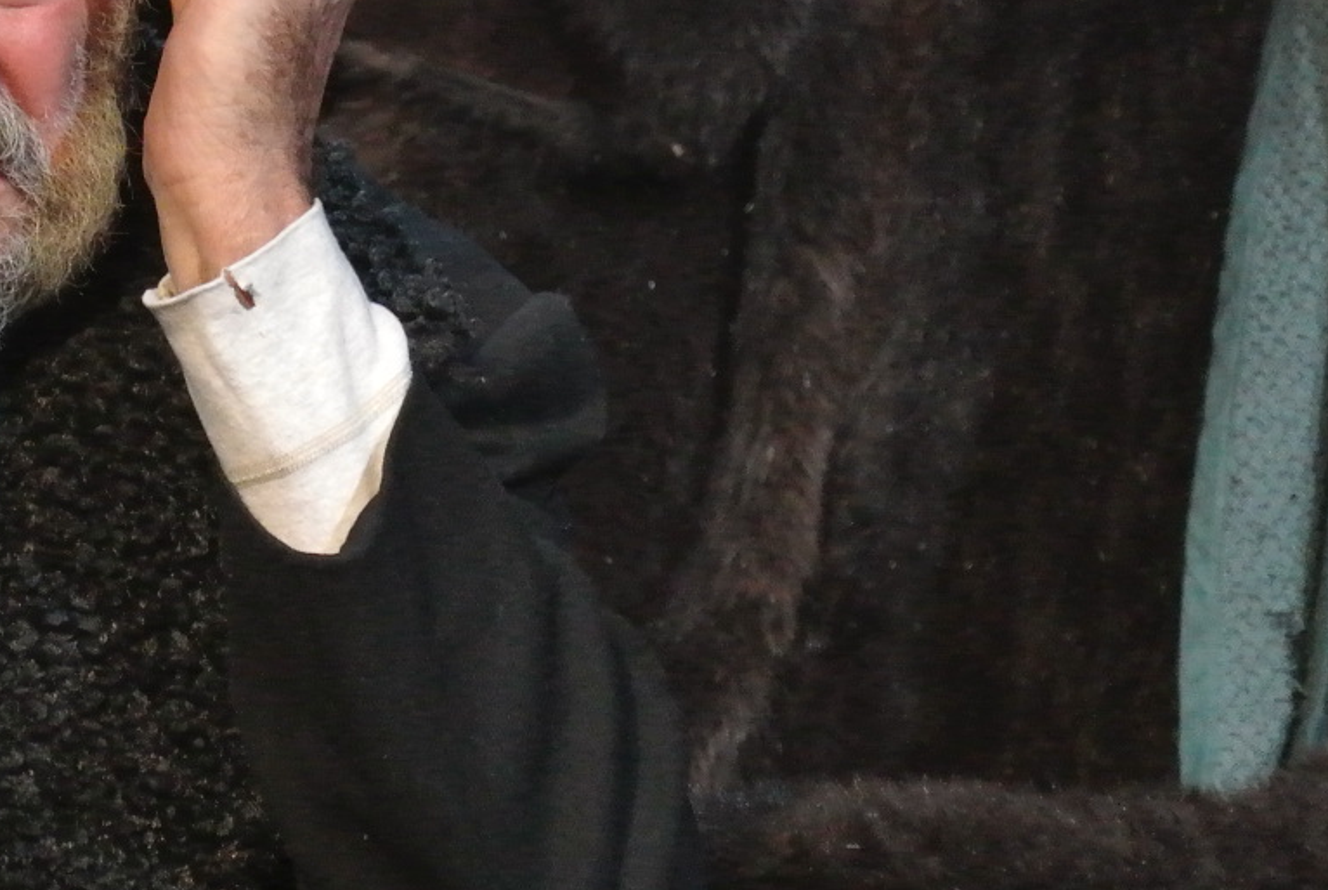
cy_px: 213
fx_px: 20168
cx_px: -9
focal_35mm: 546
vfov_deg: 2.5
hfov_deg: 3.8
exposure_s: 1/80
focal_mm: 80.1
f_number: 5
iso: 2500
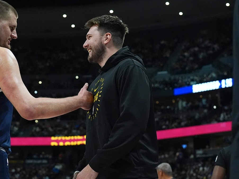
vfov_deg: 15.4
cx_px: 99
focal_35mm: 96
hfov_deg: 20.4
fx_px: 663
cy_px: 101
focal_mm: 50
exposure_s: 1/2000
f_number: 3.5
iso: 4000
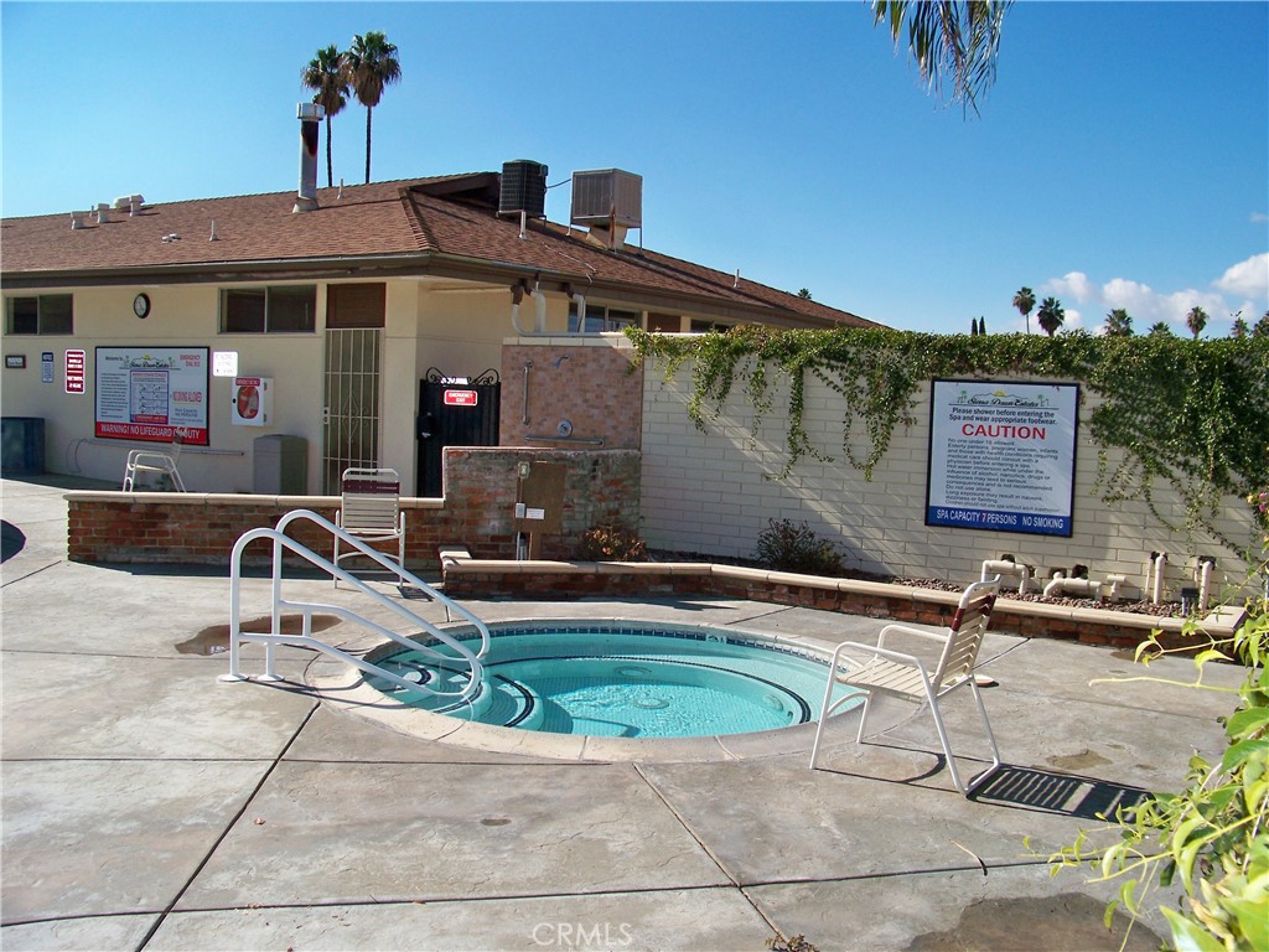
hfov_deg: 55.4
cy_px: 476
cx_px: 634
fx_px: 1210
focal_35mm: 33
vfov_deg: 42.9
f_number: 4
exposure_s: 1/1000
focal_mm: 5.85
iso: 64
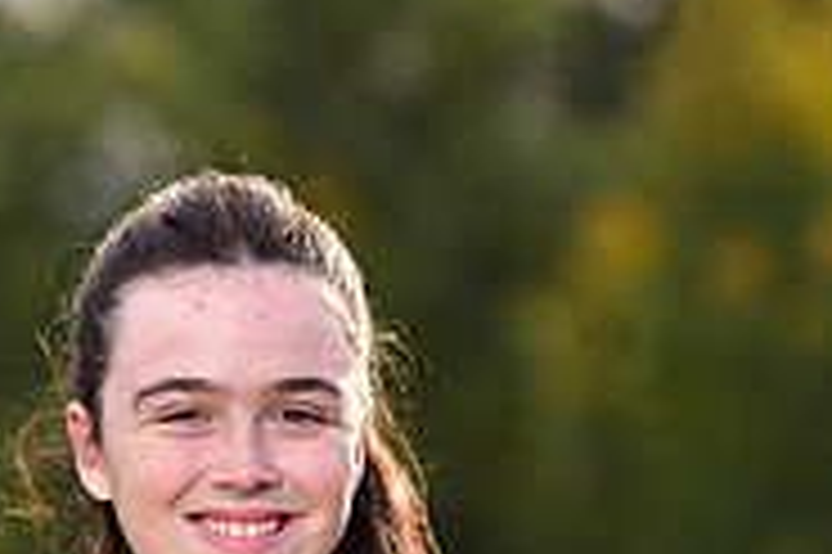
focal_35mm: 502
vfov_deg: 2.7
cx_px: 254
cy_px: 905
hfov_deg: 4.1
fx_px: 11591
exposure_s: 1/250
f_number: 4.5
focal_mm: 160
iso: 160
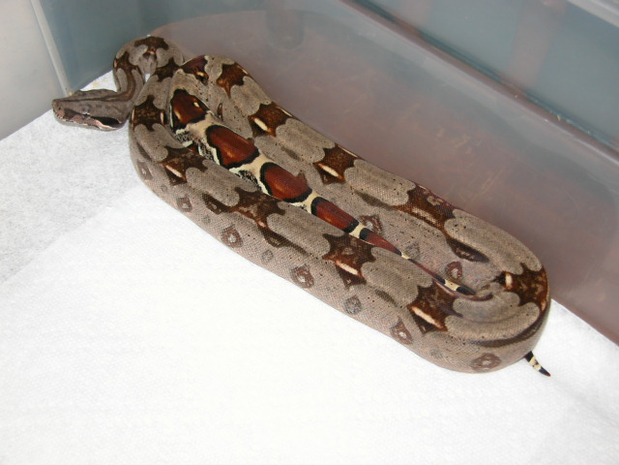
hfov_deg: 35.5
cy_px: 232
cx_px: 310
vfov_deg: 27.0
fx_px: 966
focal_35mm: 54
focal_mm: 13.7
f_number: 3.1
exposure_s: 1/60
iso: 100
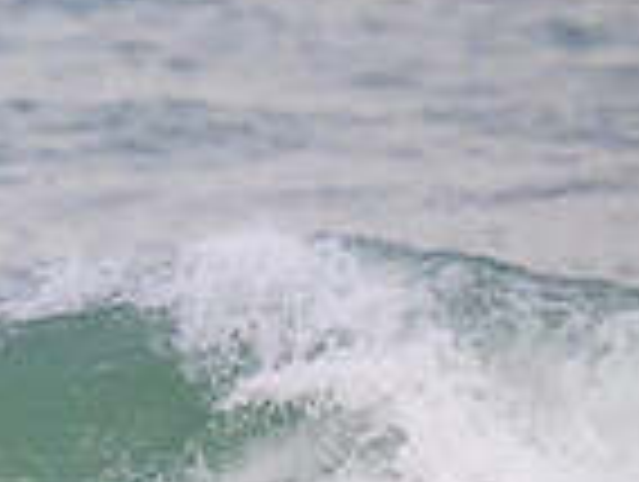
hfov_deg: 0.6
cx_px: -576
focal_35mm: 3273
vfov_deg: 0.5
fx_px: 60521
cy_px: 732
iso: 2800
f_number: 11
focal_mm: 800
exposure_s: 1/2000
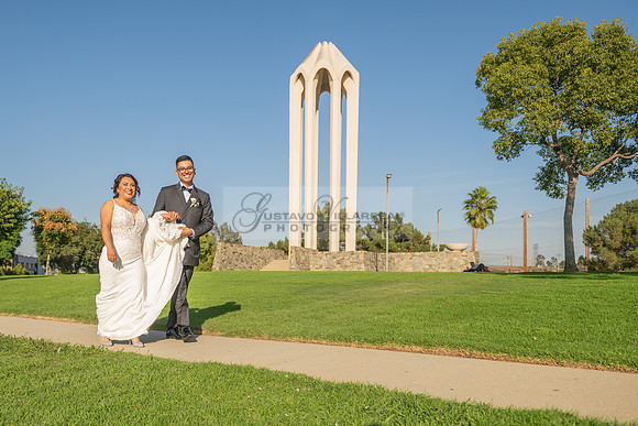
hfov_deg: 58.7
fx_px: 561
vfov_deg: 41.2
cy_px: 266
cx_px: 251
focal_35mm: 32
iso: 200
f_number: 3.5
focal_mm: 24
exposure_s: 1/4000
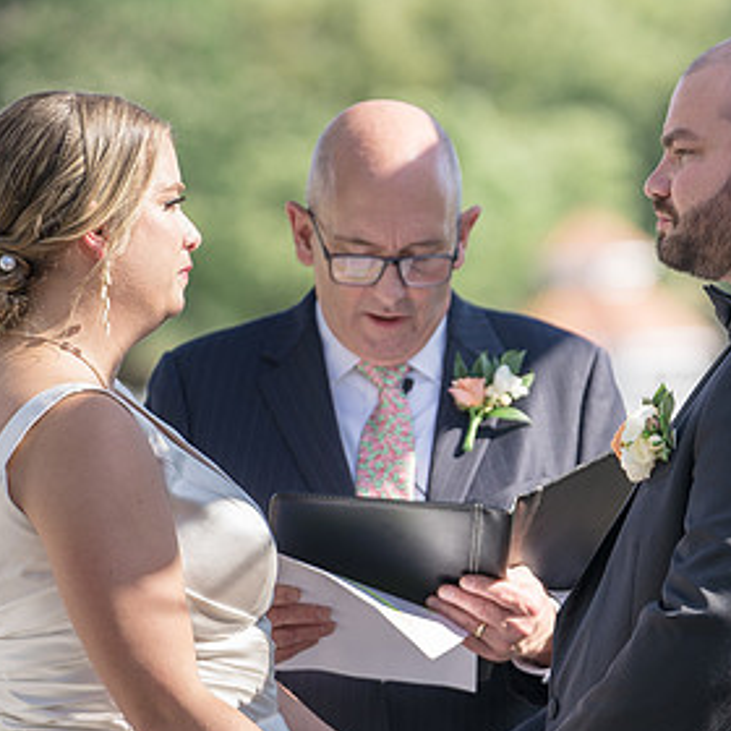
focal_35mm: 367
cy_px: 456
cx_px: 438
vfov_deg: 4.8
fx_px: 8768
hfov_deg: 4.8
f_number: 4
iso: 100
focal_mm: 200
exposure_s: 1/400
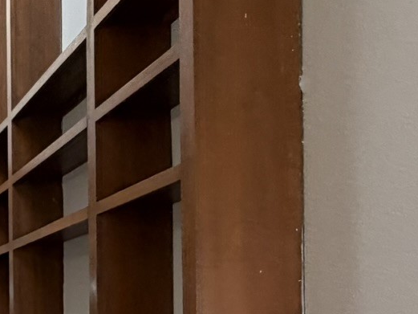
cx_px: -305
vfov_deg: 25.0
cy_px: 328
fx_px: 664
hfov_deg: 22.8
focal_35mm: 55
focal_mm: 2.22
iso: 125
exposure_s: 1/121
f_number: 2.2
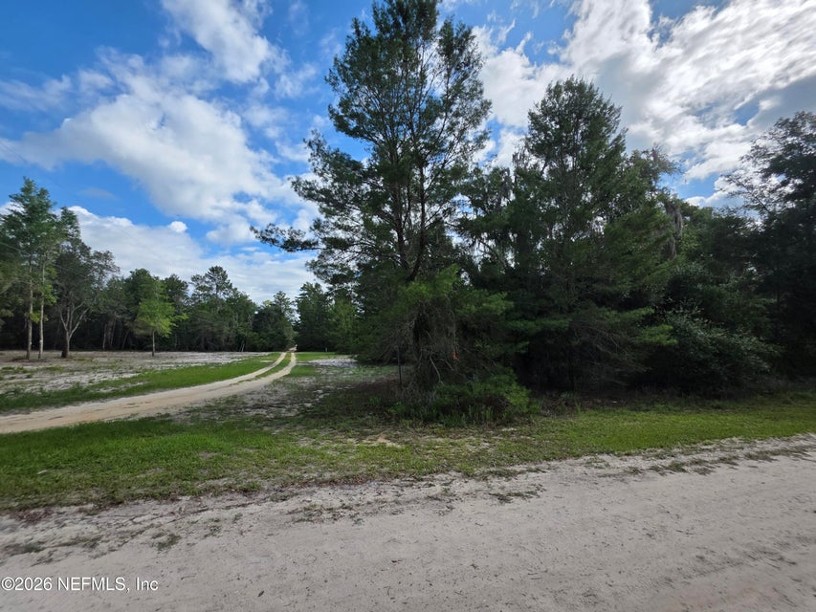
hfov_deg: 106.2
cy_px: 306
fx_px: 306
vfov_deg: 89.9
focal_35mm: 13
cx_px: 408
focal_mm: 2.2
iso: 40
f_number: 1.9
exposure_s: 1/2510
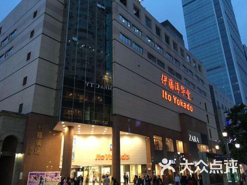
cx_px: 124
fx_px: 207
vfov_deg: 48.2
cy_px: 92
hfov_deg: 61.7
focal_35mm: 29
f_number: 2.2
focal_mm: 4.15
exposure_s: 1/33
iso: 125
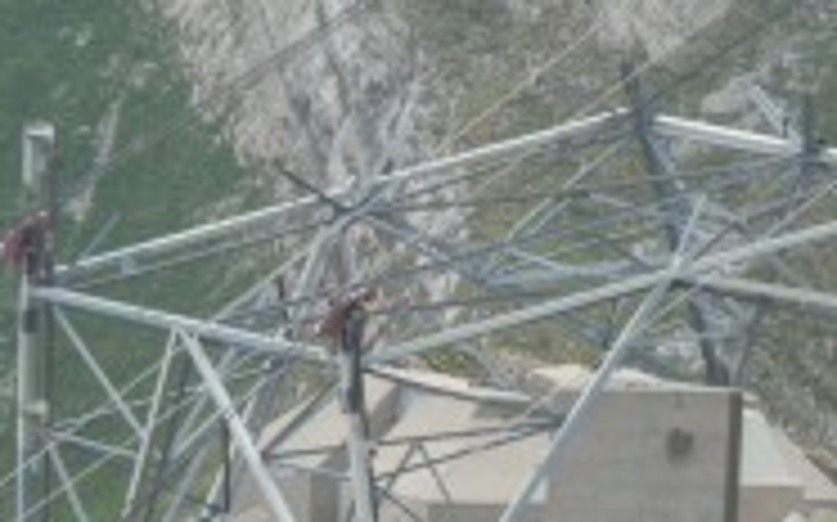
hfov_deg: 3.5
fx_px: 13861
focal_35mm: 608
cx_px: 443
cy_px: 356
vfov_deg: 2.2
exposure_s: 1/100
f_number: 5.6
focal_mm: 44.8
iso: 80
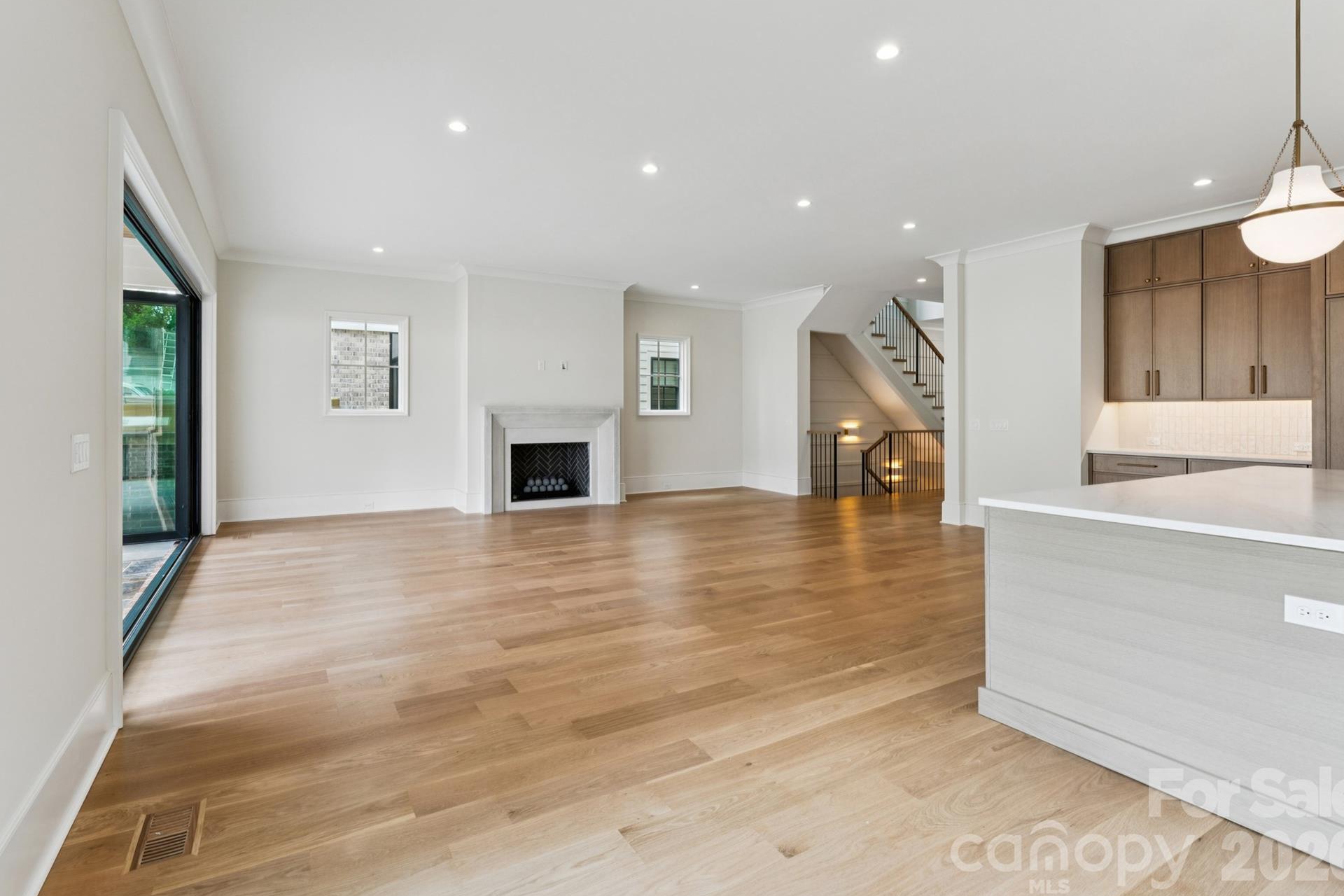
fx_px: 633
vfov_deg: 70.5
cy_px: 428
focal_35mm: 17
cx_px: 655
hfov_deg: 93.4
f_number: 13
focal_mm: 15.9
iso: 400
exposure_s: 1/15
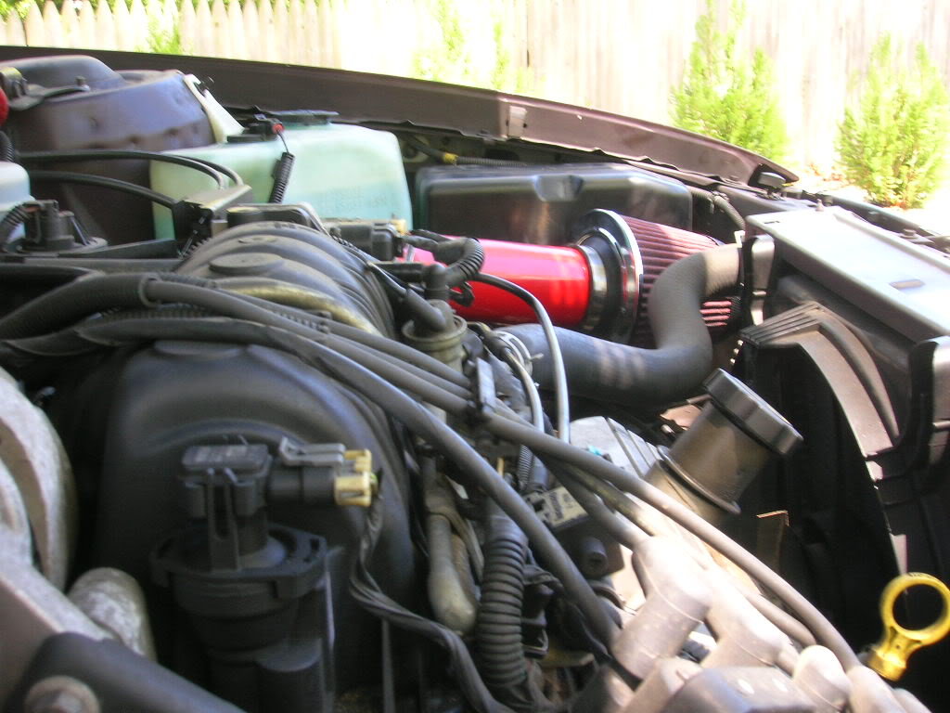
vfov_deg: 34.3
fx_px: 1153
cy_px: 356
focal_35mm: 42
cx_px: 475
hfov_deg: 44.8
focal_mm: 7
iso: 50
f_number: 5.2
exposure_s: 1/15
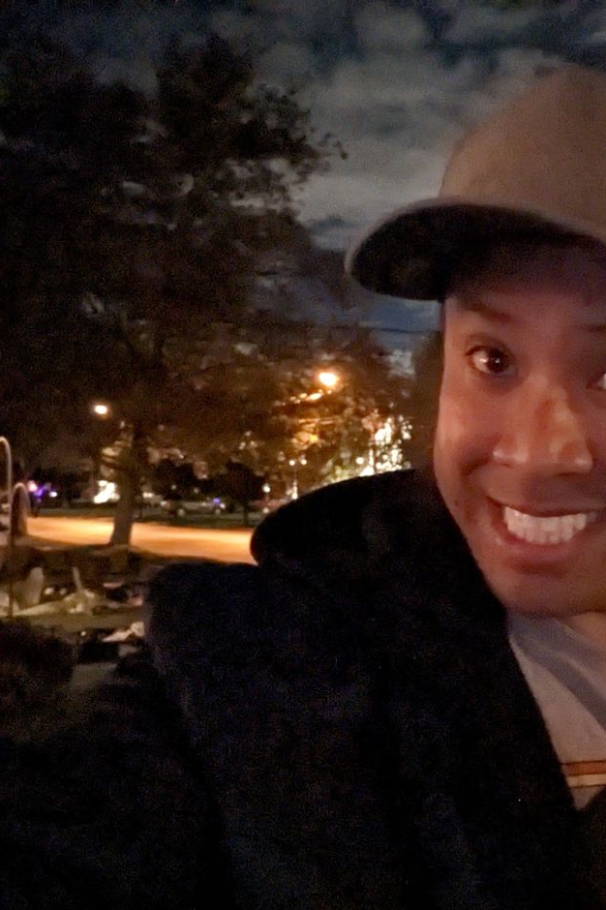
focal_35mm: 34
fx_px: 859
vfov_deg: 55.8
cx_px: 615
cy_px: 464
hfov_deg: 35.0
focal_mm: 3.06
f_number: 2.2
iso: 10780
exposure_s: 1/6.67
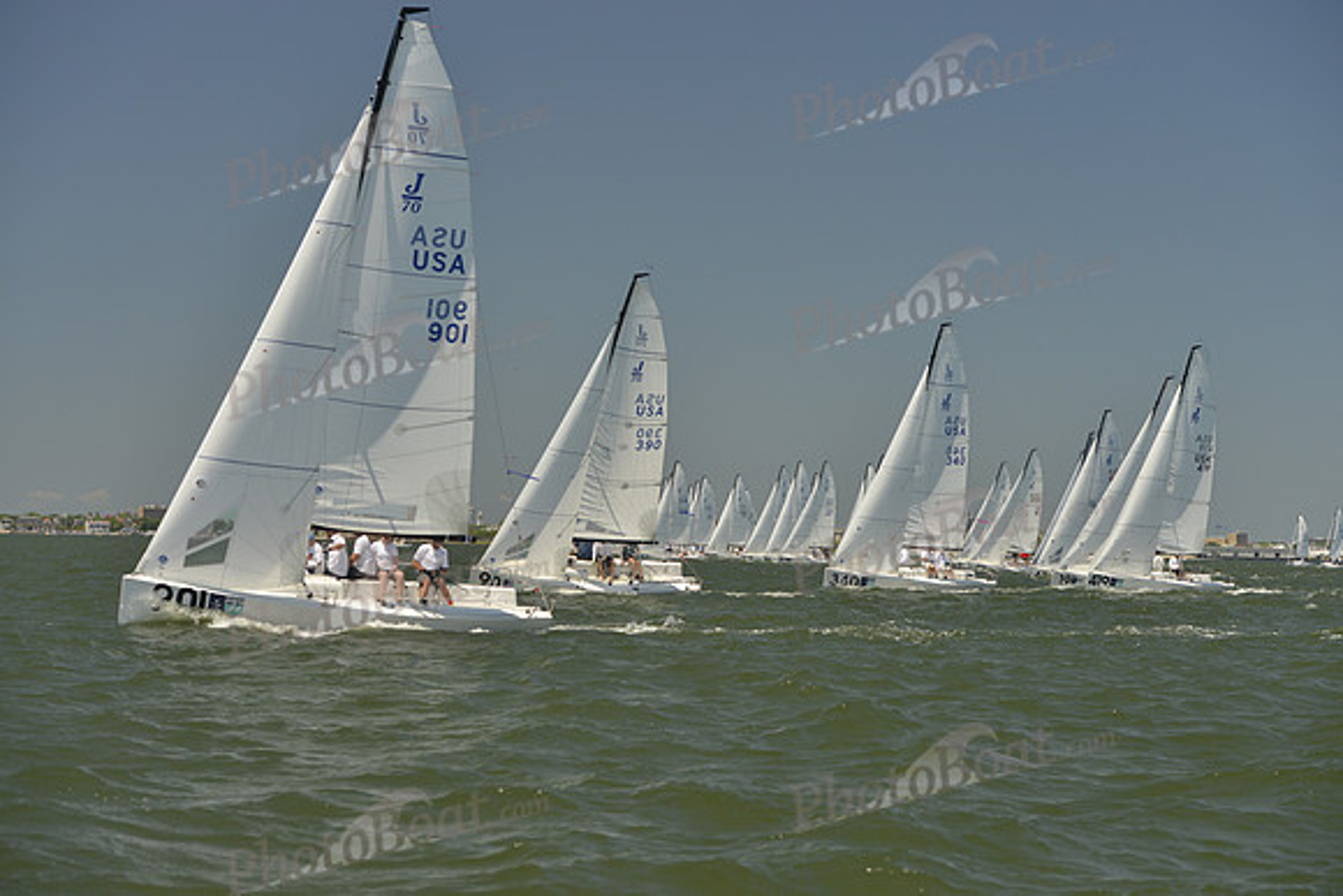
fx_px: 2612
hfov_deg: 28.8
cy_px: 448
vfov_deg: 19.5
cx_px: 672
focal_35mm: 70
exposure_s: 1/1000
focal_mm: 70
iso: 280
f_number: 6.3
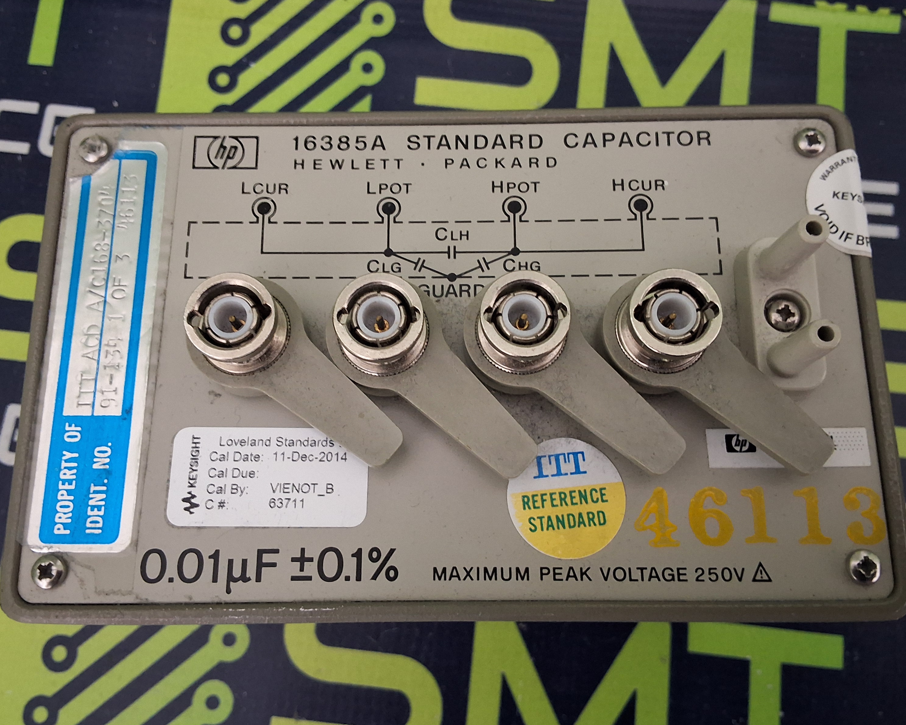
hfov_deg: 58.8
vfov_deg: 48.5
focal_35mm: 30
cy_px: 356
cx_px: 448
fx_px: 804
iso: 320
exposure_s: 1/24
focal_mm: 2.91
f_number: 1.9
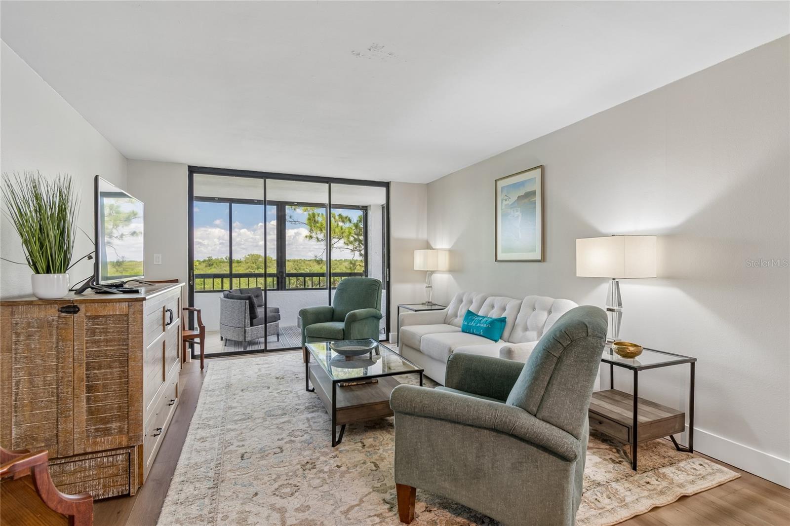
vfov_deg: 73.7
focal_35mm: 16
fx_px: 351
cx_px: 395
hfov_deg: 96.7
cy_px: 263
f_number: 7.1
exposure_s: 1/4
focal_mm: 11
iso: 100
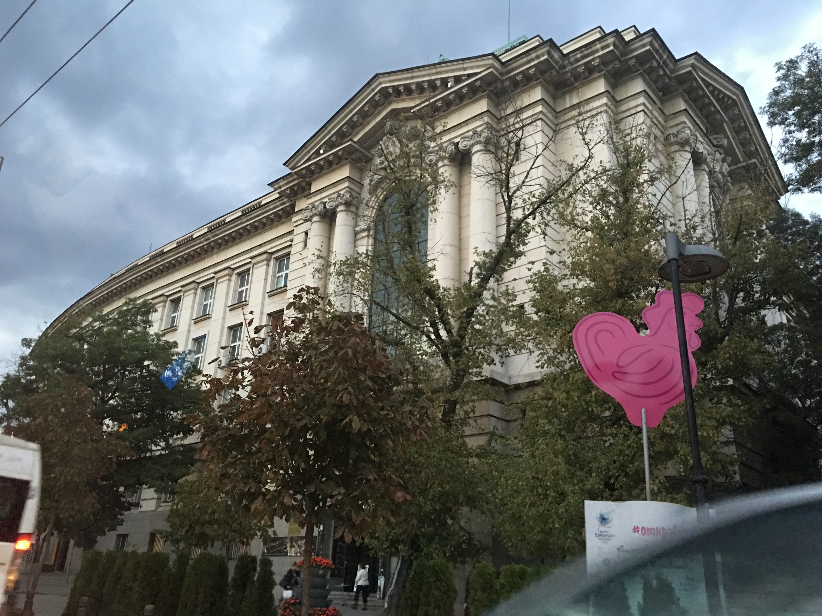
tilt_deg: +22.3
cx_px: 411
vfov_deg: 48.2
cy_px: 308
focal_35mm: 29
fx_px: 689
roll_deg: -3.9
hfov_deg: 61.7
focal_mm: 4.15
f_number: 2.2
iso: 160
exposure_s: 1/8
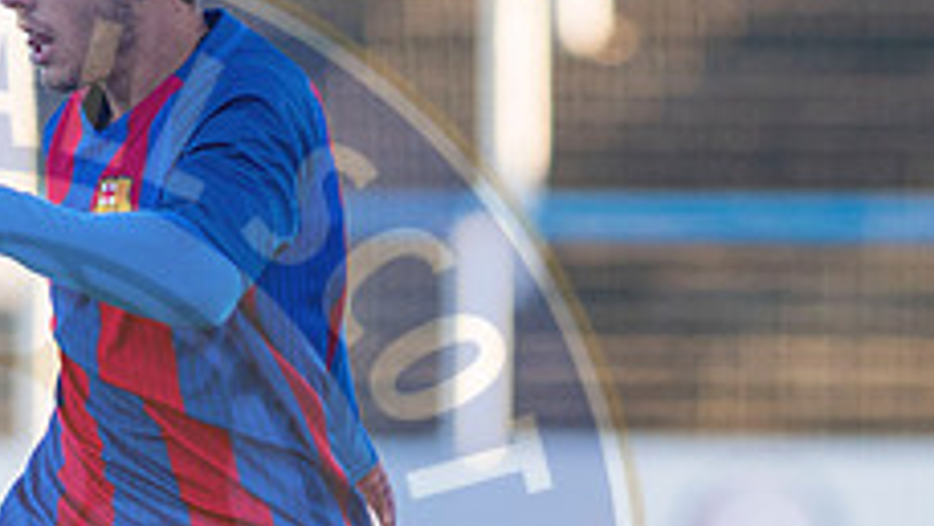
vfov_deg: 1.0
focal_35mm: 1195
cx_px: -49
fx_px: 29606
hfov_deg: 1.8
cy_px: 597
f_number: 4
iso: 800
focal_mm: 300
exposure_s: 1/1250
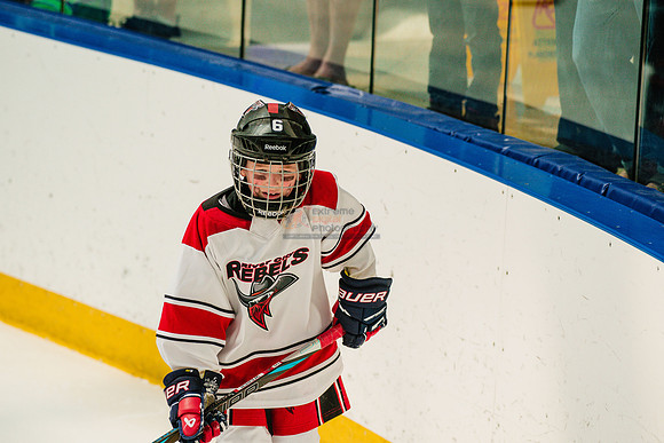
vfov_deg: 8.3
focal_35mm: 166
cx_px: 332
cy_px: 222
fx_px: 3062
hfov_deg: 12.4
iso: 1600
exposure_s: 1/3200
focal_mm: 166
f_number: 4
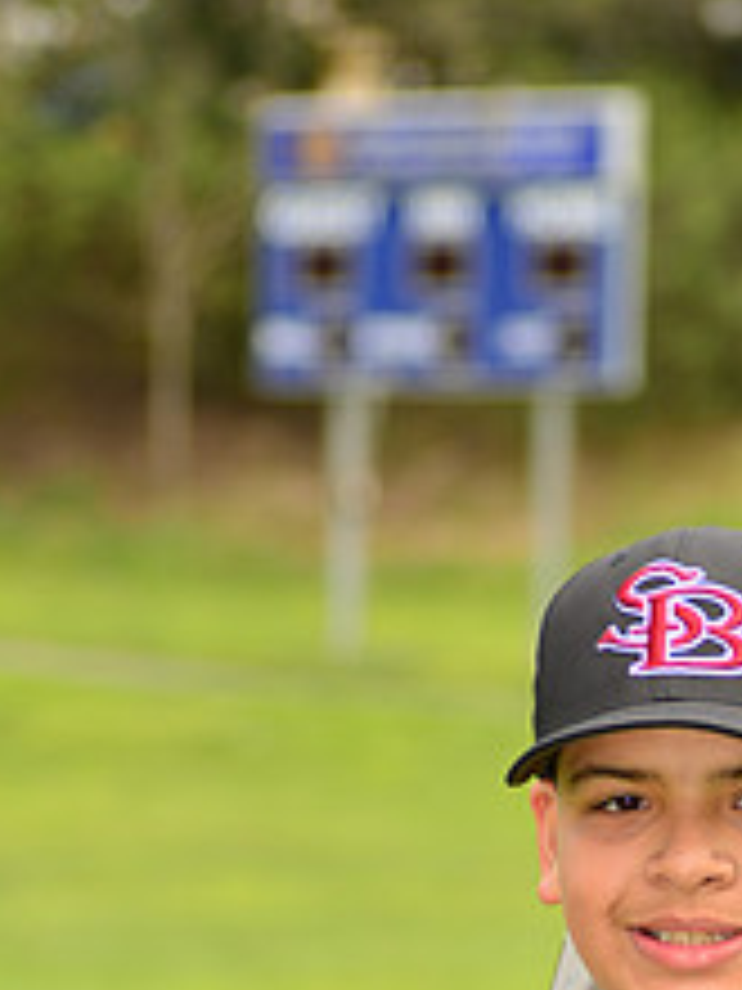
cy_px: 1179
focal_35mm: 279
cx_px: 749
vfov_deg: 7.0
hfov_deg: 5.3
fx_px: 7974
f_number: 5
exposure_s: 1/250
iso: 100
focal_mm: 110
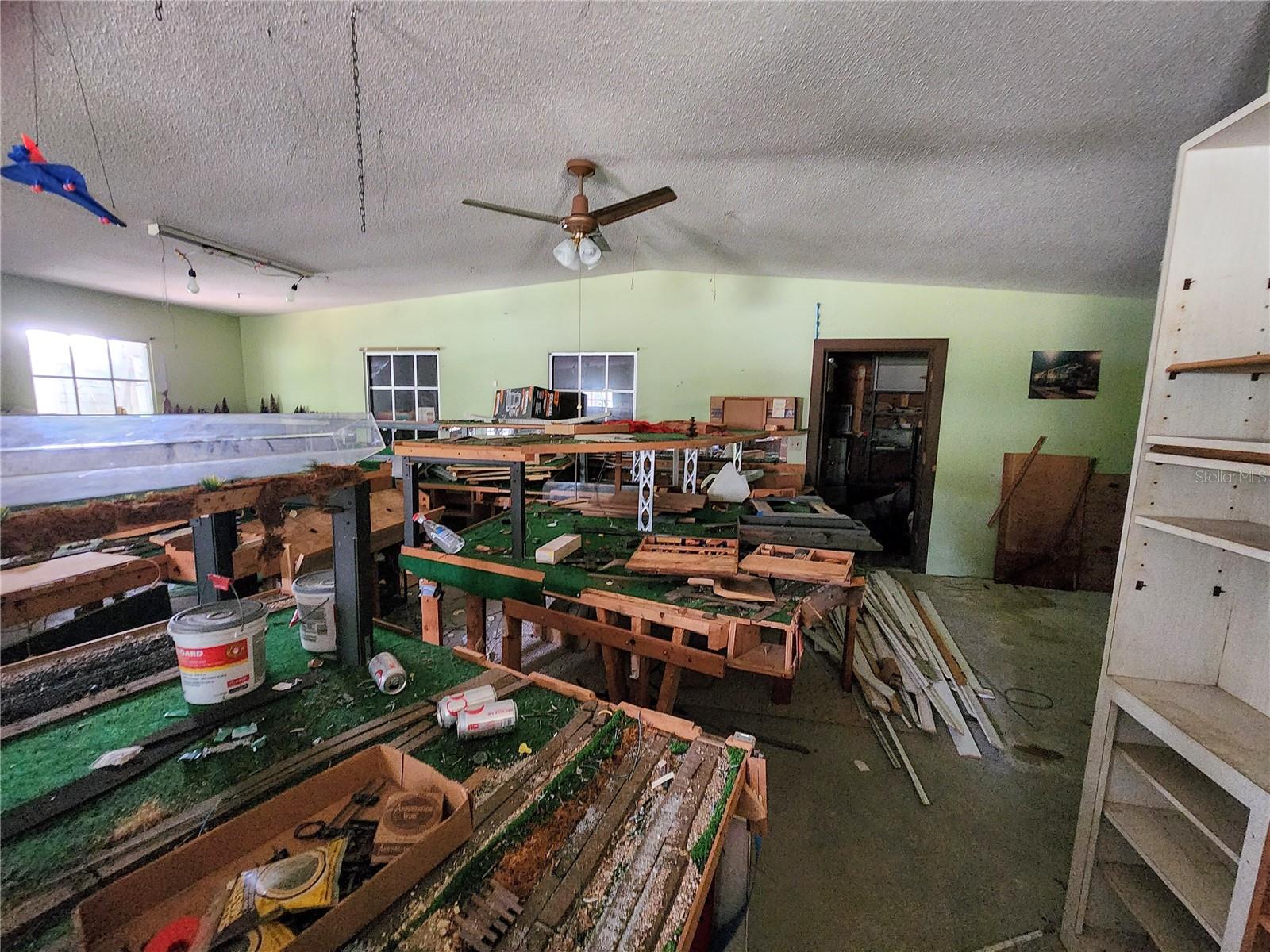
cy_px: 476
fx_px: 477
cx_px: 635
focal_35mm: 13
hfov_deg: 106.2
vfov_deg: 89.9
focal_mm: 2.2
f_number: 2.2
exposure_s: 1/24
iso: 1000
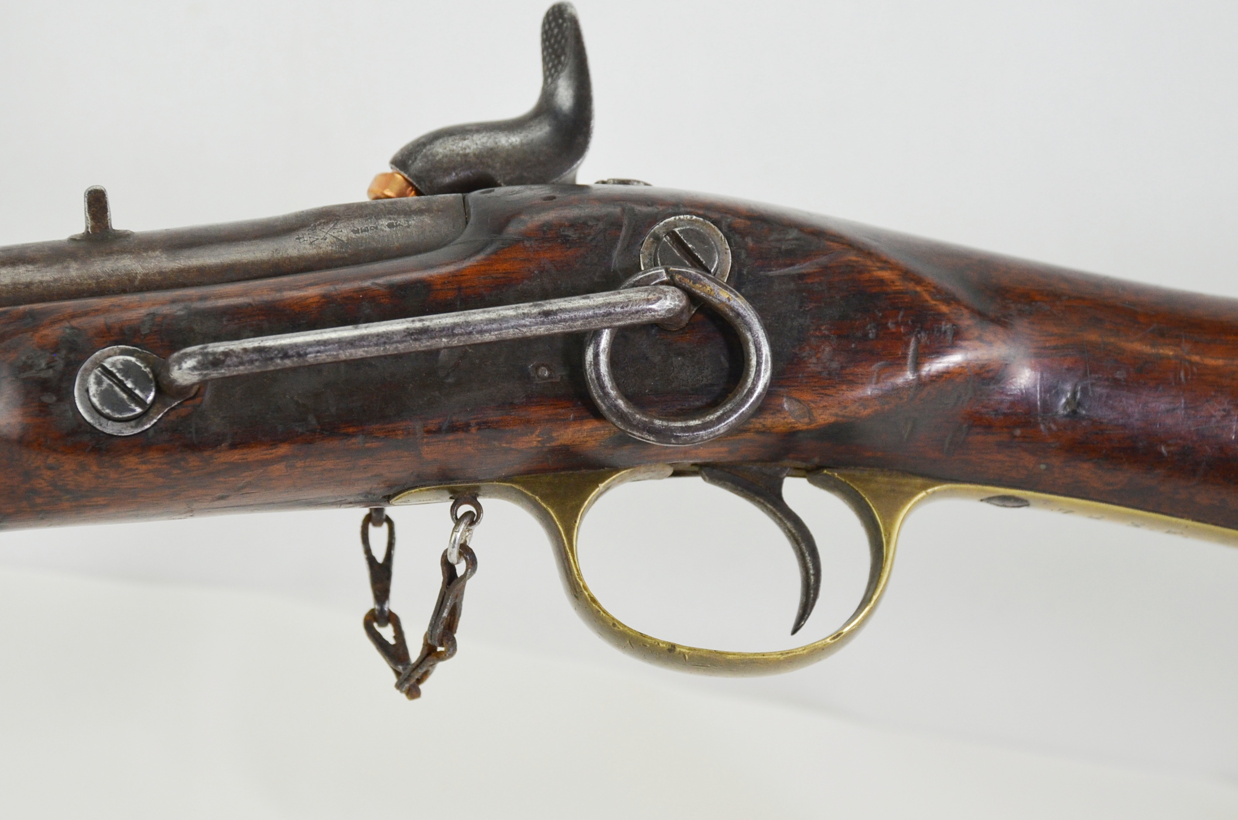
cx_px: 539
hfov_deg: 13.8
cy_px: 398
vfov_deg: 9.2
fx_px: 5099
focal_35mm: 149
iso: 800
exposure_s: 1/200
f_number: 5.6
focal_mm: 85
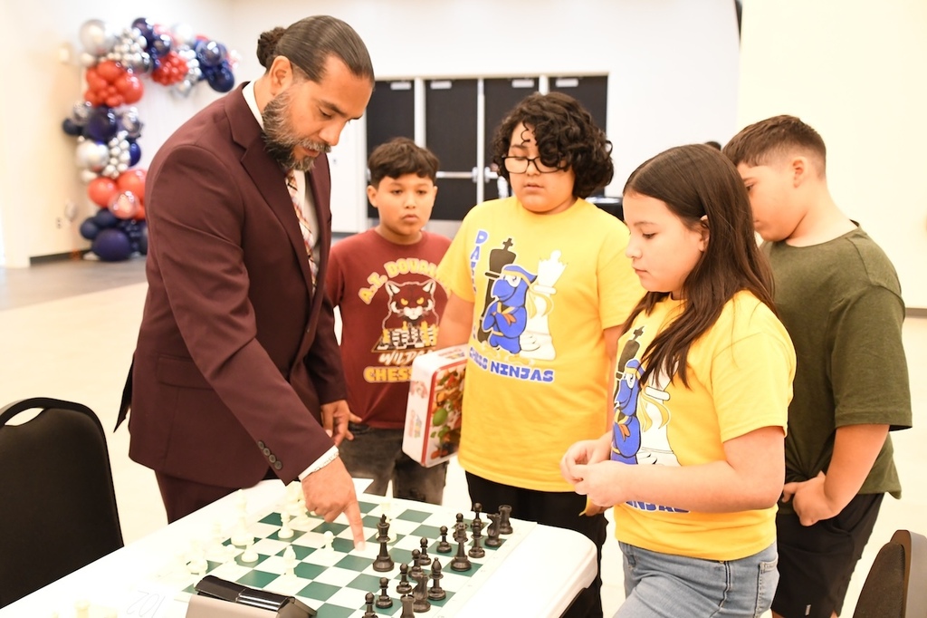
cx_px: 464
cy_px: 309
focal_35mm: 39
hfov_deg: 49.6
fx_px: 1004
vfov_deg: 34.2
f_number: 5.6
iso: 3200
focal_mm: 26
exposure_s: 1/160
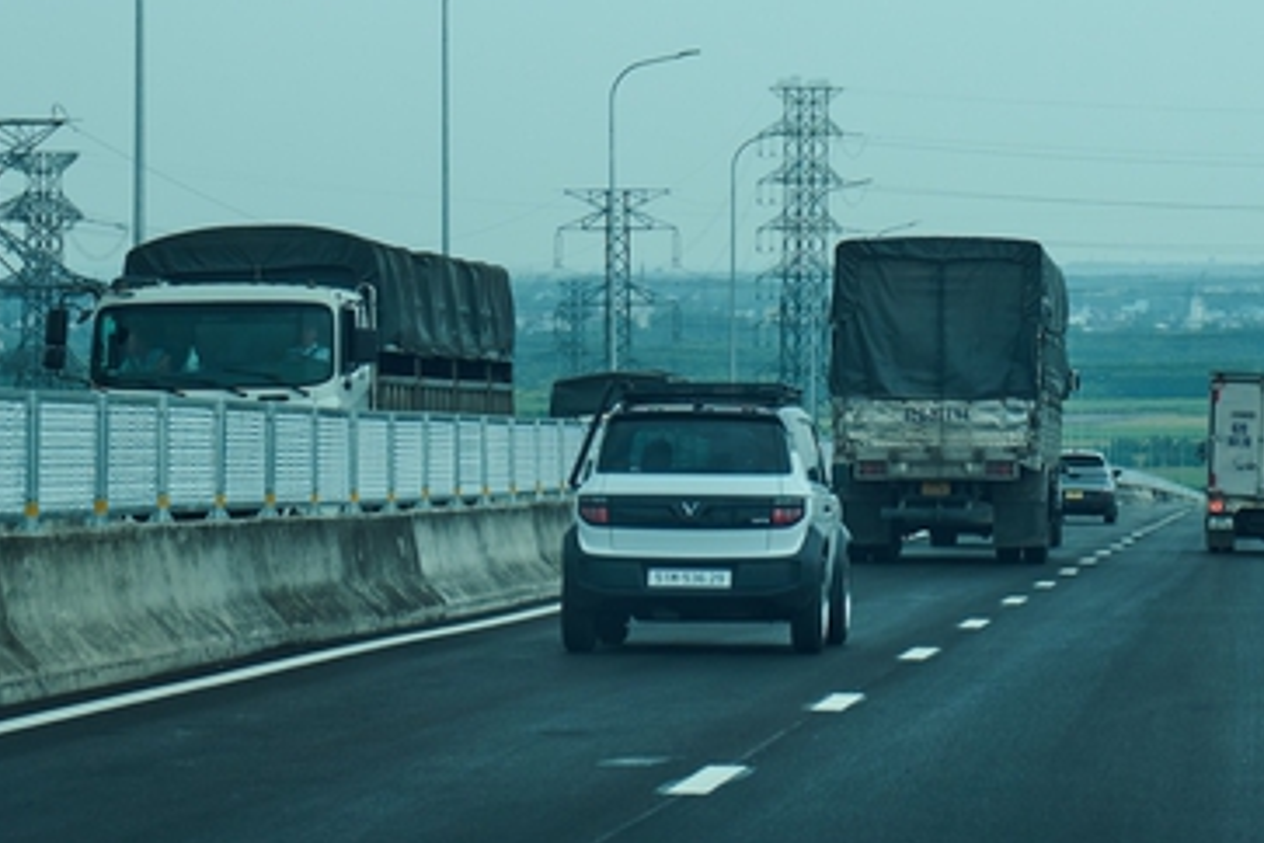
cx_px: 1076
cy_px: 326
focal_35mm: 185
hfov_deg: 11.1
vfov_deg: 7.4
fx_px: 6495
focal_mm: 70
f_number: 5
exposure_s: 1/500
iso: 160
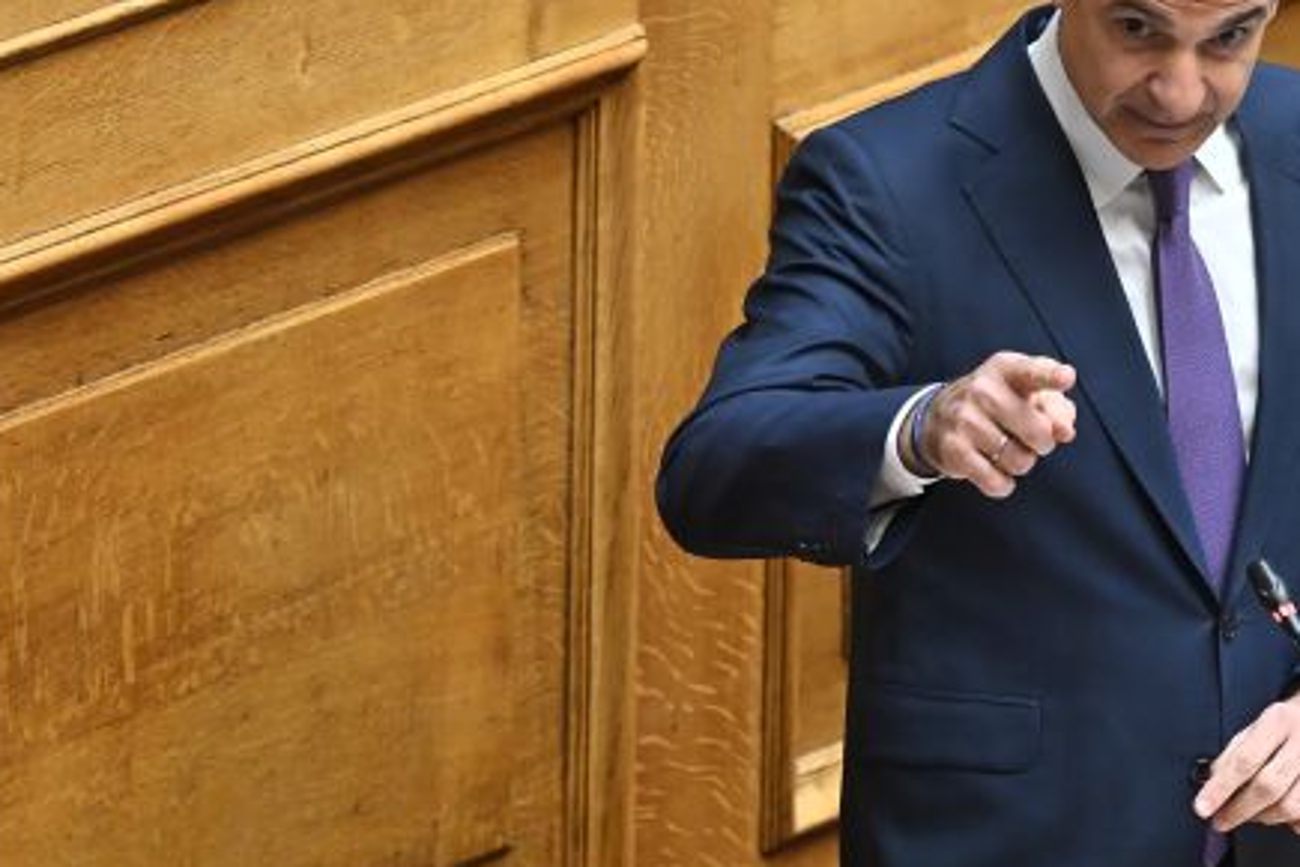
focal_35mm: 588
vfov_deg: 2.3
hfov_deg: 3.5
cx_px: 1171
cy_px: 405
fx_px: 21232
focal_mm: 320
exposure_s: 1/250
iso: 4500
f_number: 6
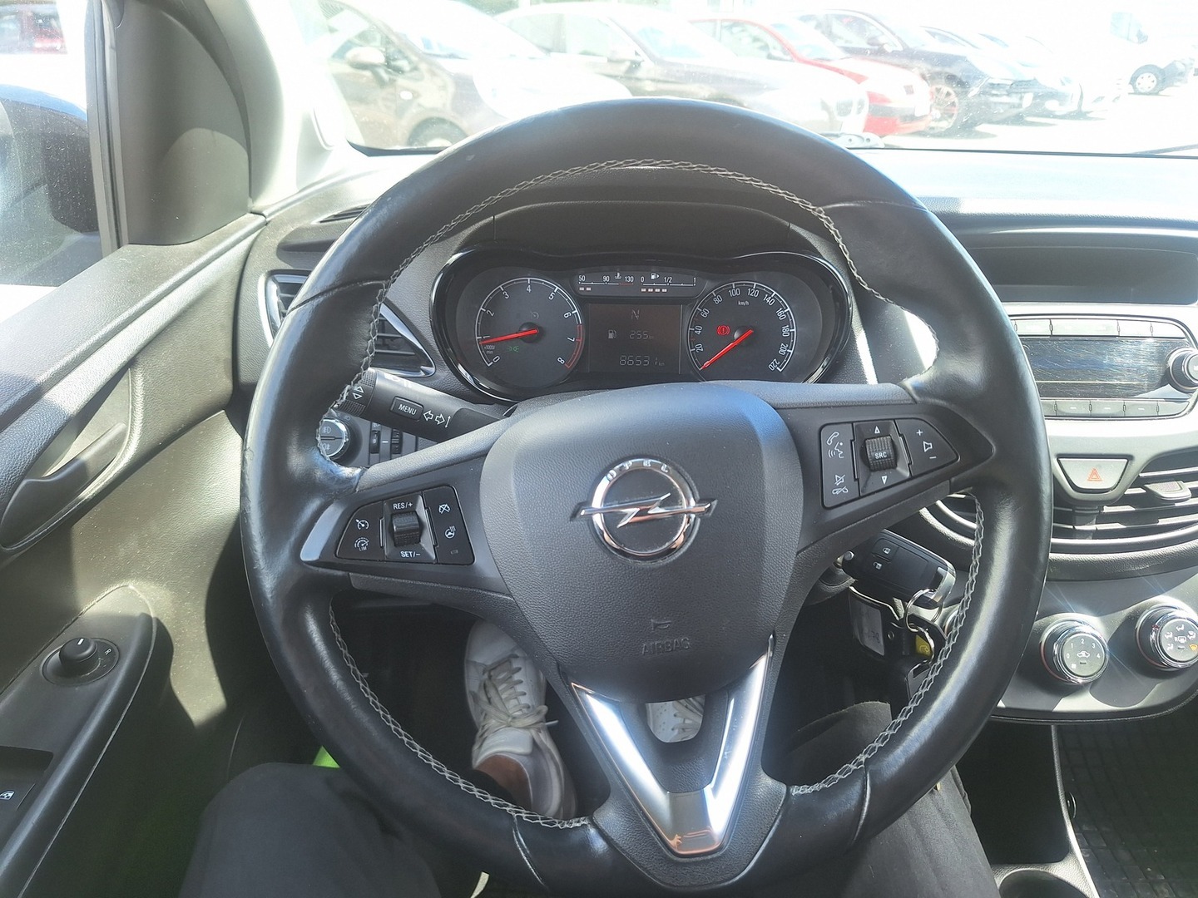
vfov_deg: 58.9
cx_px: 599
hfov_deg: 73.9
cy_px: 449
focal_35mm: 23
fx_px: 796
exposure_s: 1/175
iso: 40
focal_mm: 5.54
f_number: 1.8
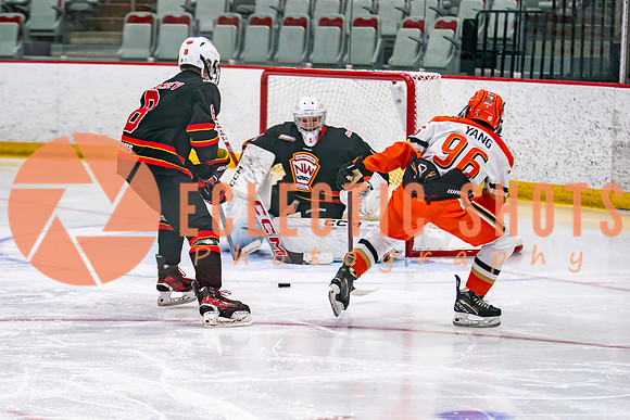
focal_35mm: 146
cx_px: 283
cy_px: 257
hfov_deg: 14.1
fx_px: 2554
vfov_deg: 9.4
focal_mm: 105
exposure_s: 1/640
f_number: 2.8
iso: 640
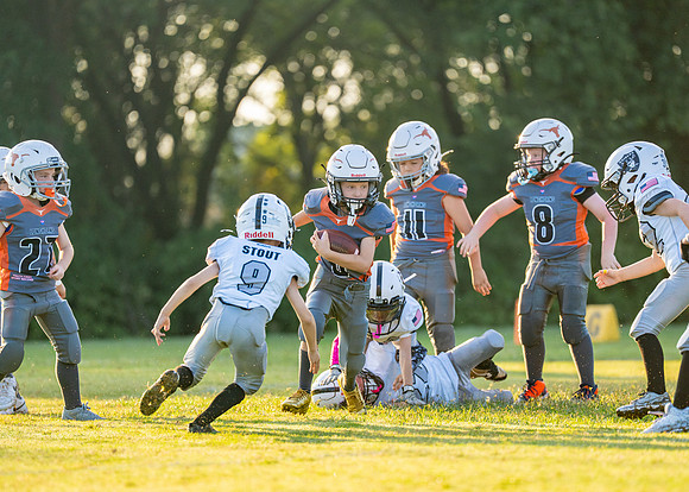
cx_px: 371
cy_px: 282
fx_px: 5039
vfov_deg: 5.6
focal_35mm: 258
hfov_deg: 7.8
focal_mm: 200
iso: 500
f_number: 2.8
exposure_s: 1/2500
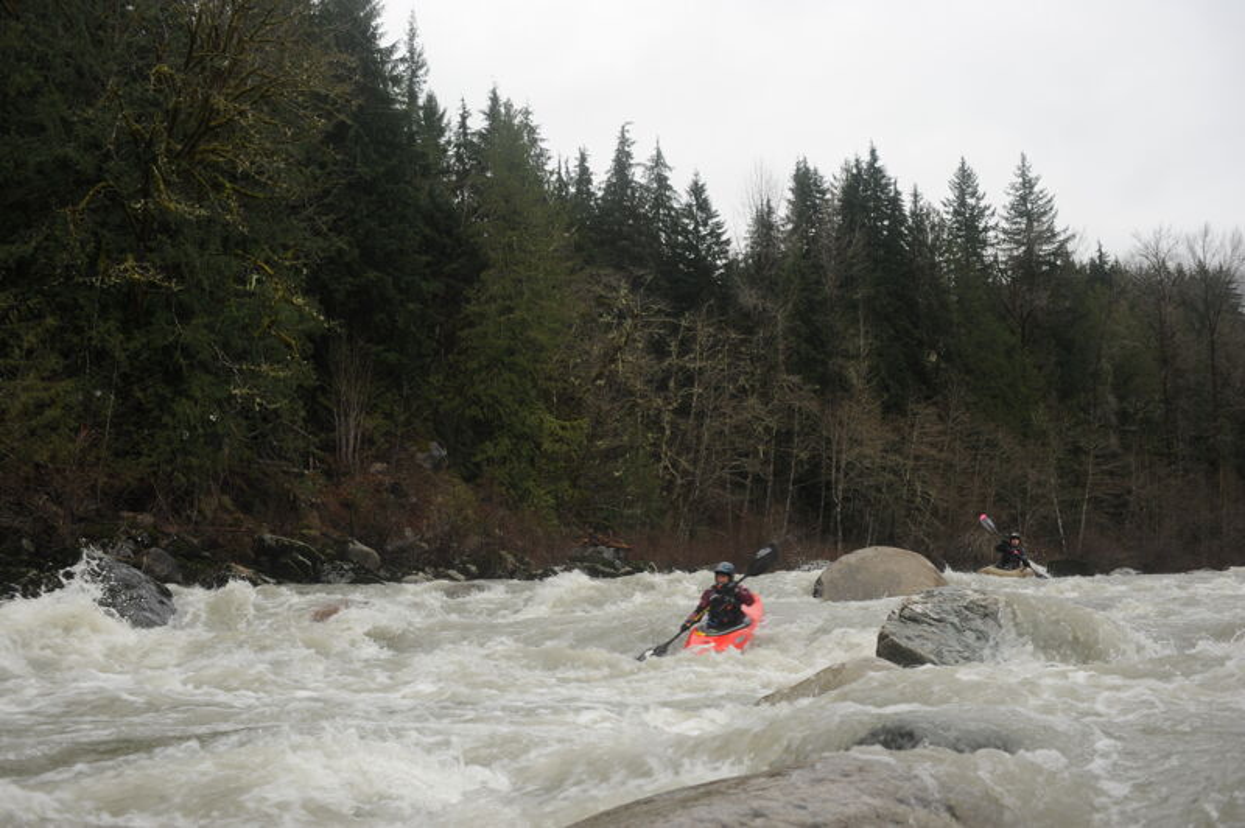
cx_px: 622
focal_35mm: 35
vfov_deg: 37.8
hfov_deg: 54.5
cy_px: 414
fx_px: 1209
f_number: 5.6
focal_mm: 35
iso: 320
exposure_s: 1/125
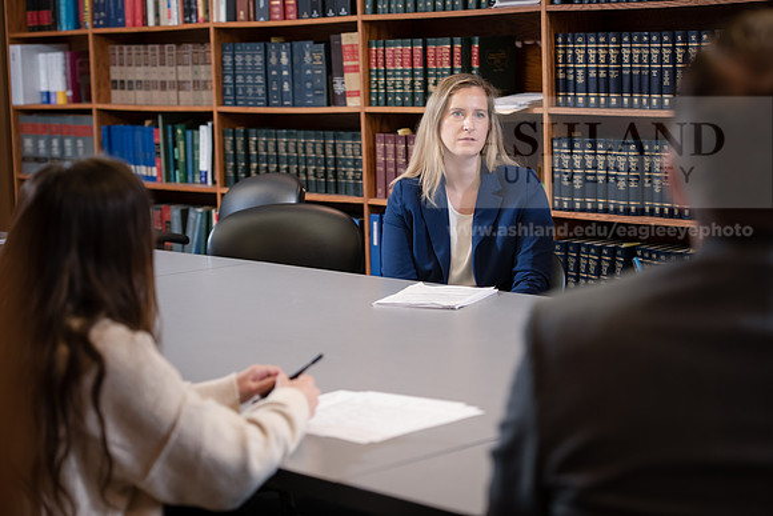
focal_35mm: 78
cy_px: 258
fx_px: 1675
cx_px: 386
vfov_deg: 17.5
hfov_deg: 26.0
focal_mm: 78
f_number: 3.5
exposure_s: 1/160
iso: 1000
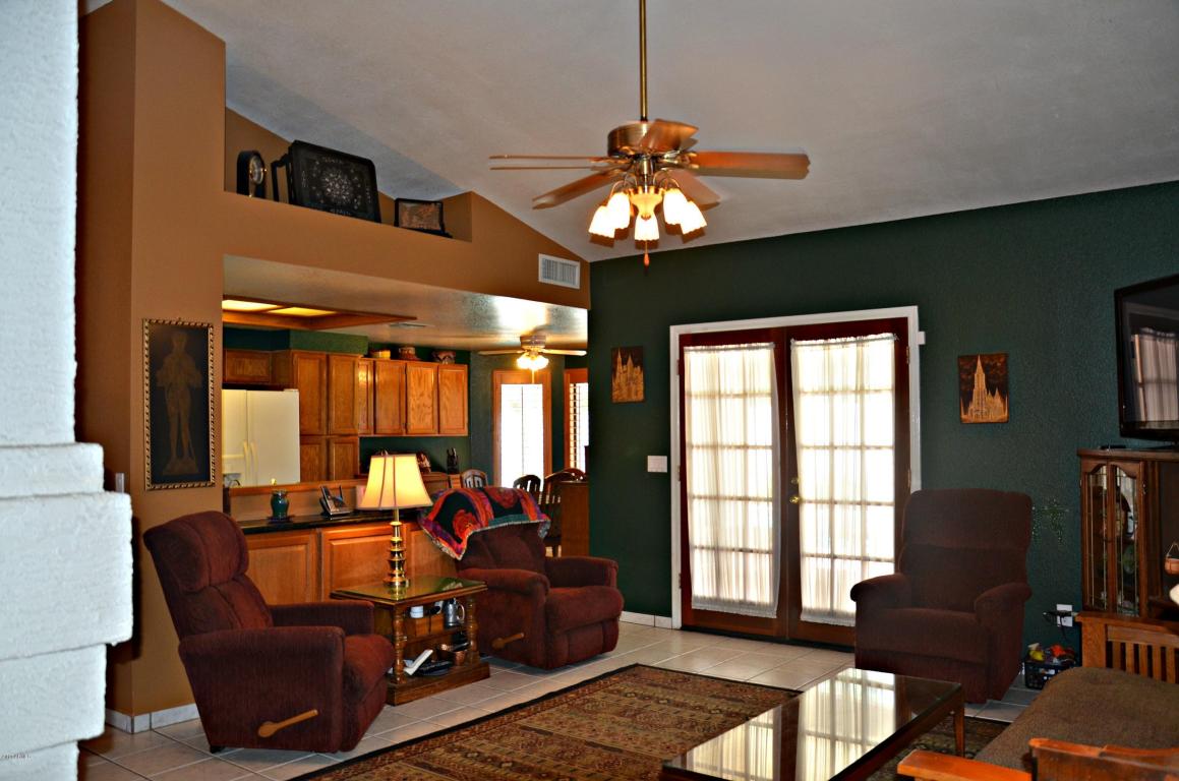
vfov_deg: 47.7
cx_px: 590
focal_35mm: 27
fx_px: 883
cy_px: 390
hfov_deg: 67.5
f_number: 3.5
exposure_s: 1/60
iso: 400
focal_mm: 18
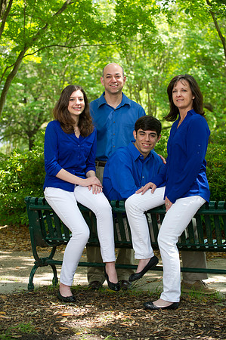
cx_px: 113
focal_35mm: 86
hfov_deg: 15.9
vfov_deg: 23.7
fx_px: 812
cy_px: 170
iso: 320
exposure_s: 1/200
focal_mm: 86
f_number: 4
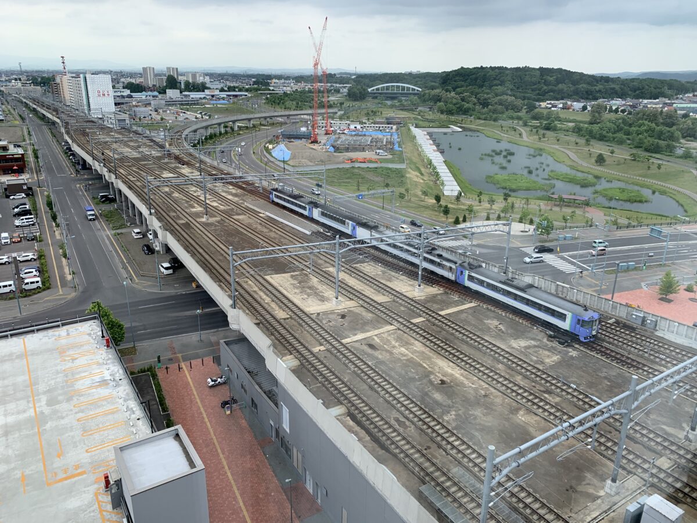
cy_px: 262
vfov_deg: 53.1
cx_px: 348
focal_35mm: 26
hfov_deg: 67.3
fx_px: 524
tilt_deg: -18.1
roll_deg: -0.3
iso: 25
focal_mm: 4.25
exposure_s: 1/936
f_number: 1.8
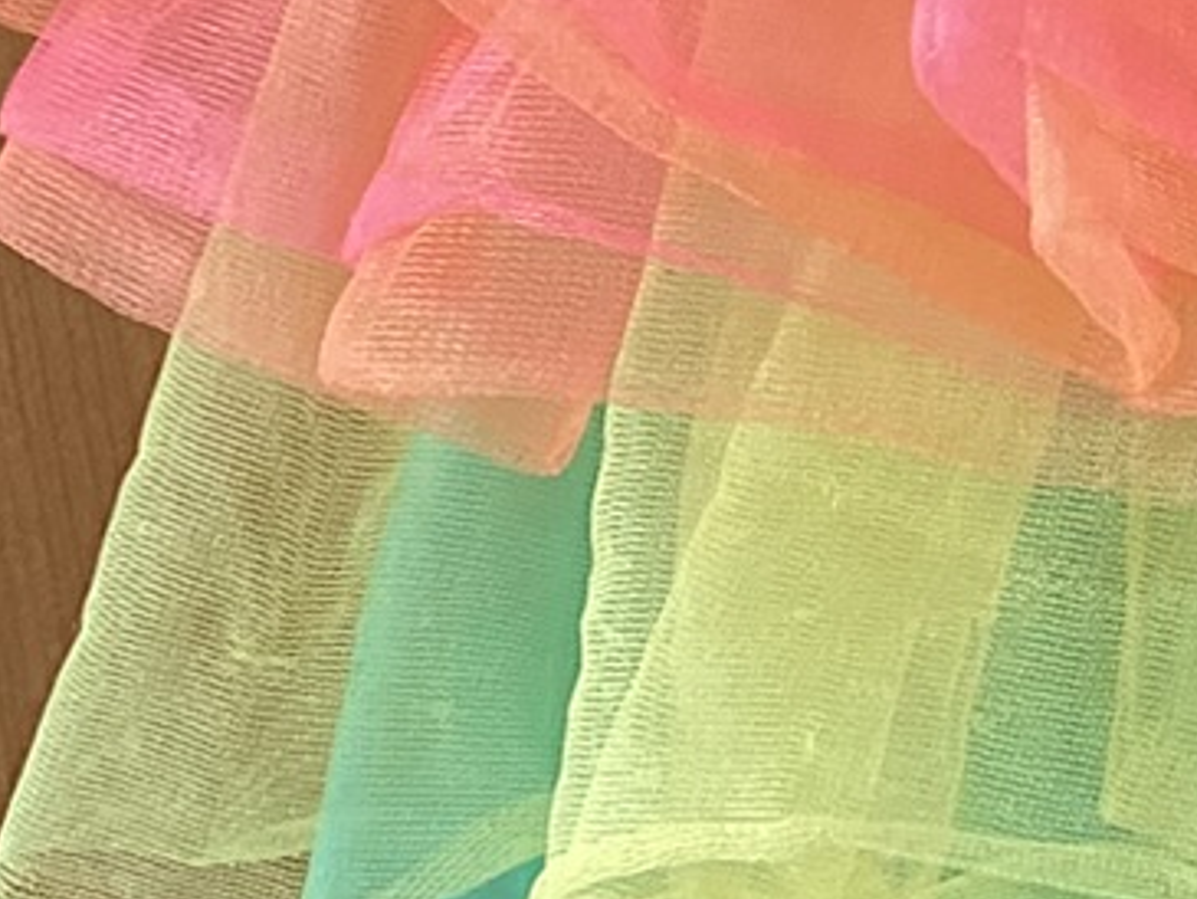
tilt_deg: -22.8
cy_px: 171
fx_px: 5050
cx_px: 2433
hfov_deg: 12.0
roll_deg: -0.3
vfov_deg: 10.1
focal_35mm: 146
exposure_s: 1/50
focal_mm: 4.25
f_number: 1.8
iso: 250
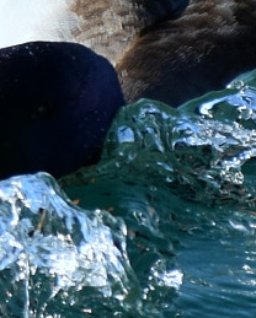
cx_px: -356
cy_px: 17
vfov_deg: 0.9
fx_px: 20995
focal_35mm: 2222
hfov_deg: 0.7
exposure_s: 1/500
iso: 200
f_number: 5.6
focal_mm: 200
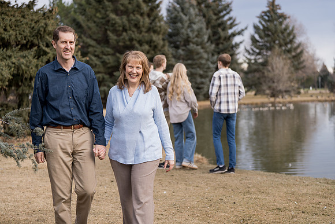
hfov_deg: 28.8
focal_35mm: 70
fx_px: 652
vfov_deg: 19.5
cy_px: 112
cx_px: 168
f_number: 2.8
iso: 125
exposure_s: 1/200
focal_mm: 70
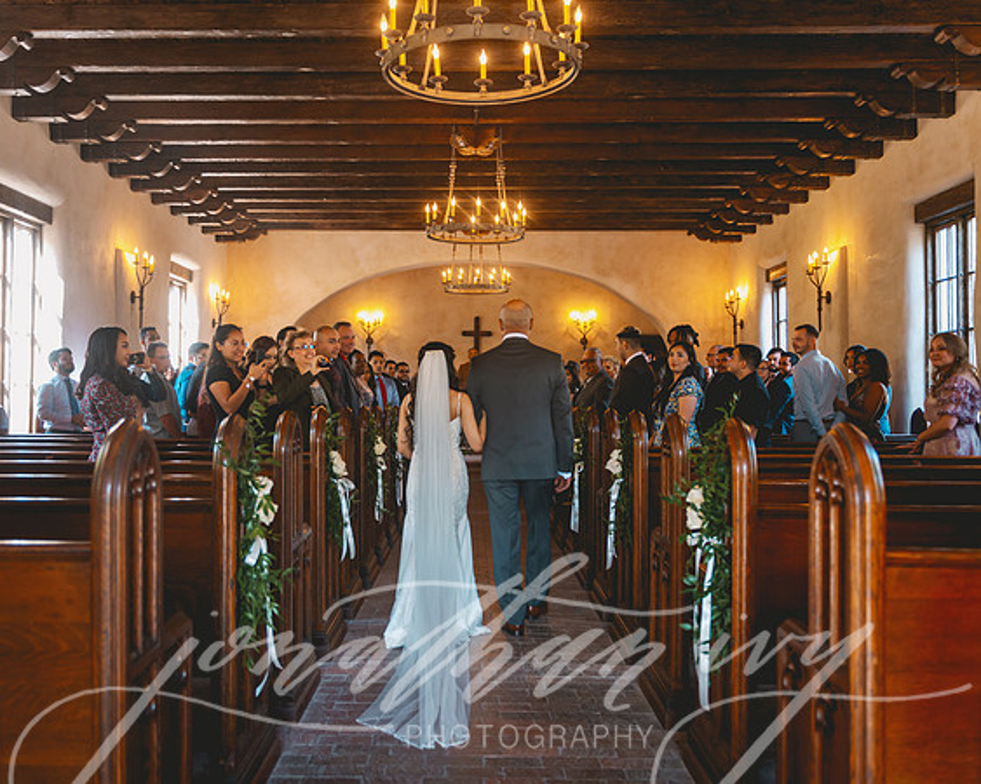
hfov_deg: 53.0
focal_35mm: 34
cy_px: 372
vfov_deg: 43.5
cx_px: 447
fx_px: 983
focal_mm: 27
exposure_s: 1/80
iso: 1000
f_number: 2.8
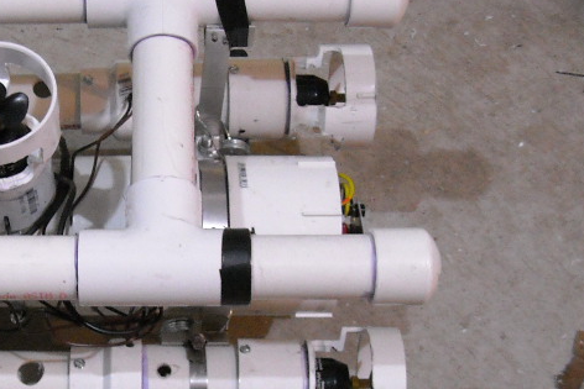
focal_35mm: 79
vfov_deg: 17.2
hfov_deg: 24.7
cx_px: 28
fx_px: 1282
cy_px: 290
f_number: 2.8
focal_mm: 5.7
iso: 400
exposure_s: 1/15
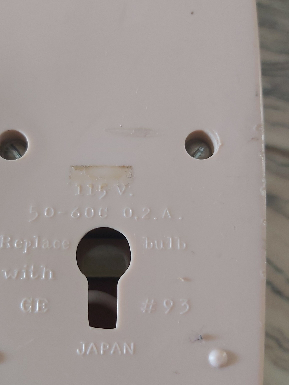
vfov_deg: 54.0
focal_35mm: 34
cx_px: 125
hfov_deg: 41.7
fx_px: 379
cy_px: 197
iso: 200
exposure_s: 1/50
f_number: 1.7
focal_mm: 3.92
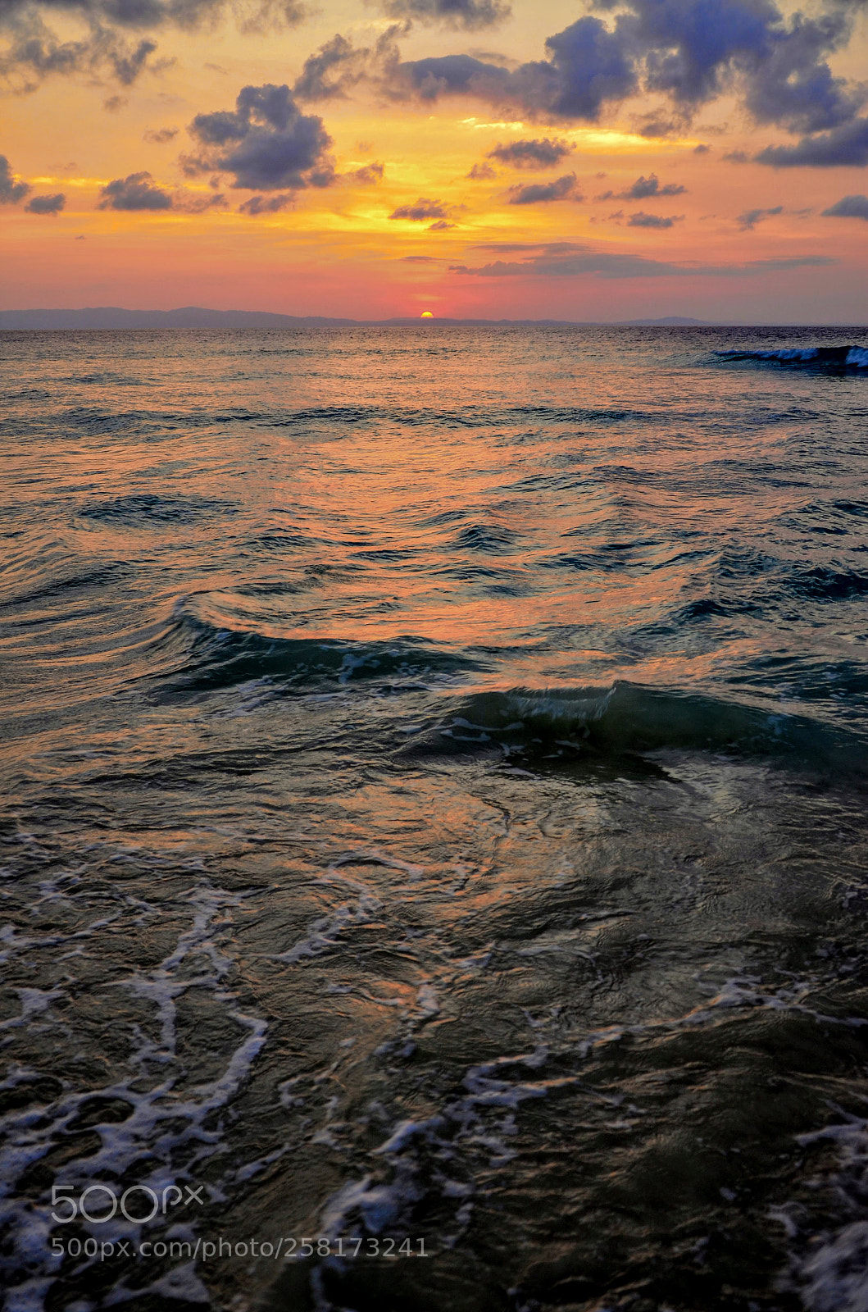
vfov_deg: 53.2
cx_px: 434
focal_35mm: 36
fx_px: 1308
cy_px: 656
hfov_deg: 36.7
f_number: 3.8
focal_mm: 24
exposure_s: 1/80
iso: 200
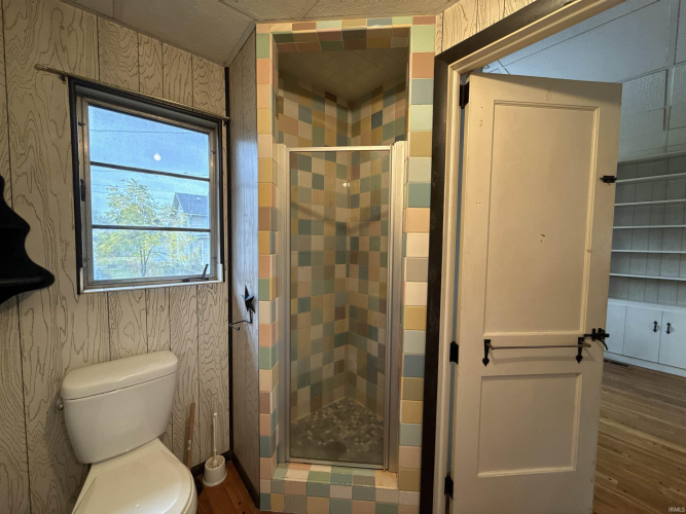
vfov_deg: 85.7
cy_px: 257
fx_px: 277
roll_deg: -0.9
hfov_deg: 102.1
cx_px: 343
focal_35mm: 14
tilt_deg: -2.6
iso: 500
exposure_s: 1/120
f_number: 2.2
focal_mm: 2.22
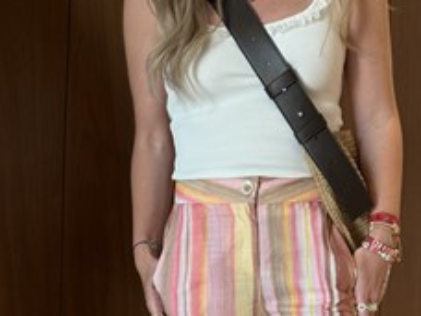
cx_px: 244
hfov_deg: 34.3
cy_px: 376
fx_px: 681
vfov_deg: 23.9
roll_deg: -0.9
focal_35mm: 56
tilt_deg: -11.6
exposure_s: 1/50
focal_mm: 6.76
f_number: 1.78
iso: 125
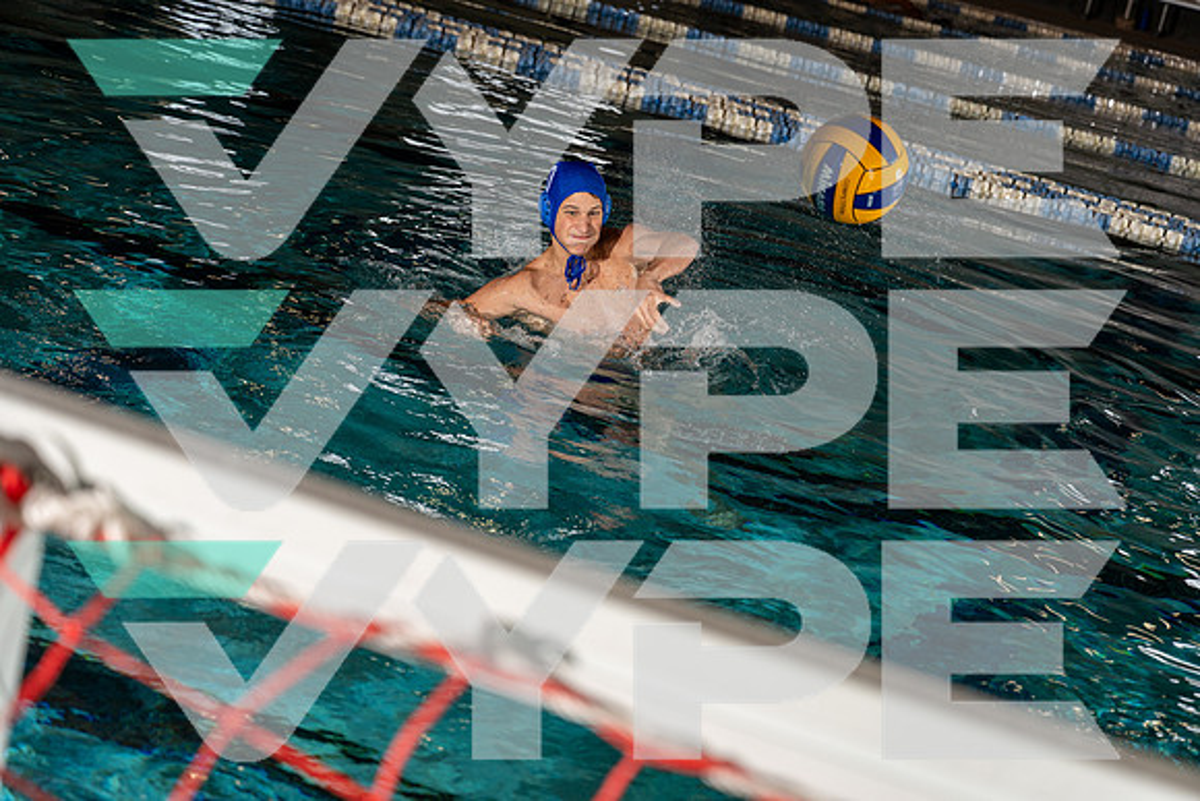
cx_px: 600
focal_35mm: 70
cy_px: 400
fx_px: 2334
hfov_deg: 28.8
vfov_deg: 19.5
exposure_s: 1/250
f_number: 4
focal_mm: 70
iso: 100
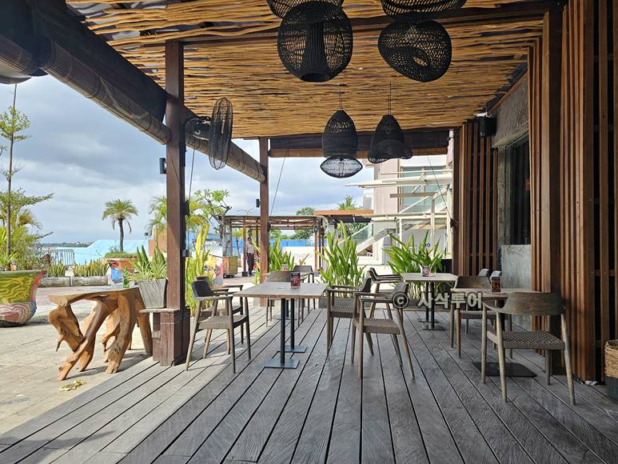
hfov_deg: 69.3
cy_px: 249
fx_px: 446
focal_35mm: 25
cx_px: 290
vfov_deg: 54.8
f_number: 1.7
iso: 32
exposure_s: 1/719
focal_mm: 6.3
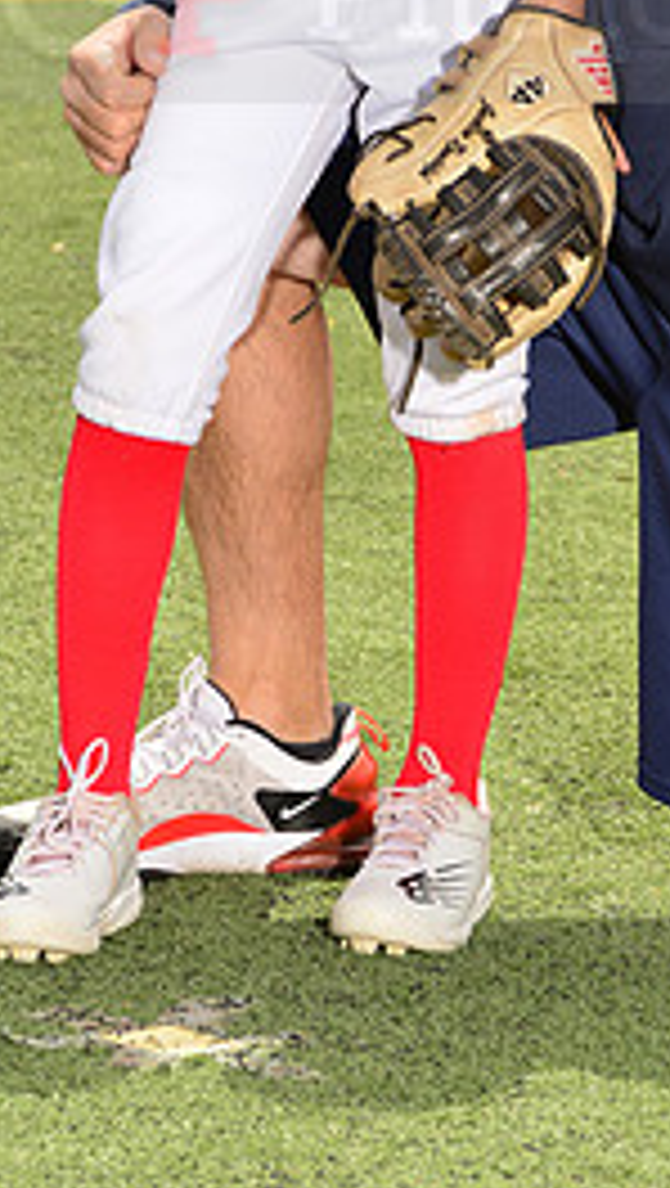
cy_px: -40
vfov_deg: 9.3
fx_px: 7246
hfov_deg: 5.3
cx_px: 632
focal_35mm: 230
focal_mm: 100
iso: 125
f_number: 11
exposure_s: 1/200
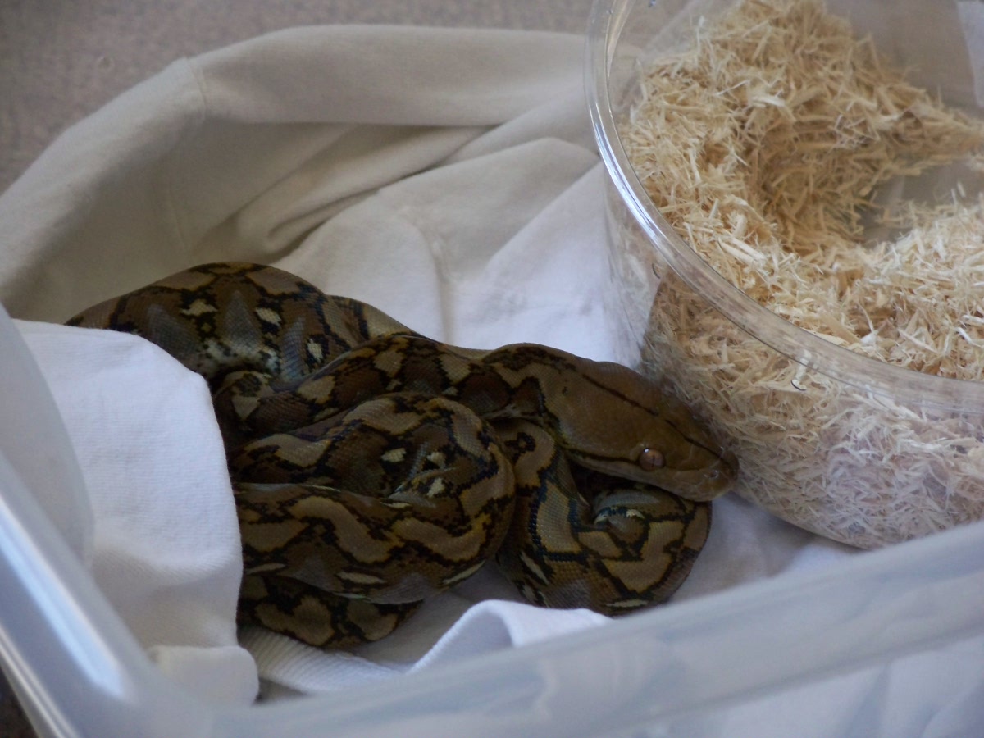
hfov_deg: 14.8
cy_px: 369
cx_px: 492
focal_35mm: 133
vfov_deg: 11.1
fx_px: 3781
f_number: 4
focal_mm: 28
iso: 400
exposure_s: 1/125
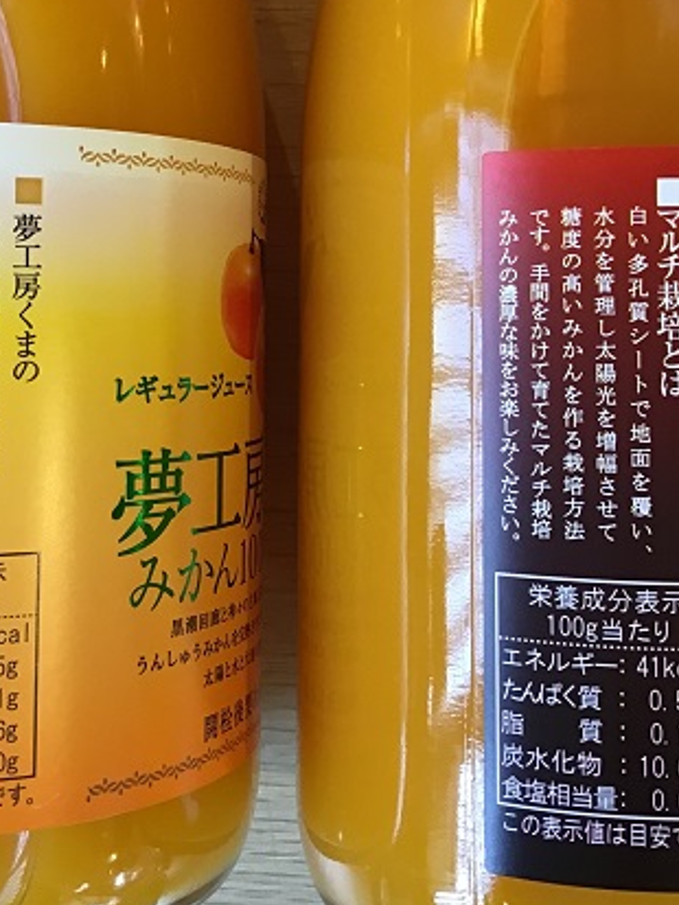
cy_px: 273
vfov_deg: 36.3
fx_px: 1359
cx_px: 278
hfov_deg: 28.0
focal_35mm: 52
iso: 100
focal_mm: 3.3
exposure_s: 1/30
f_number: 2.4
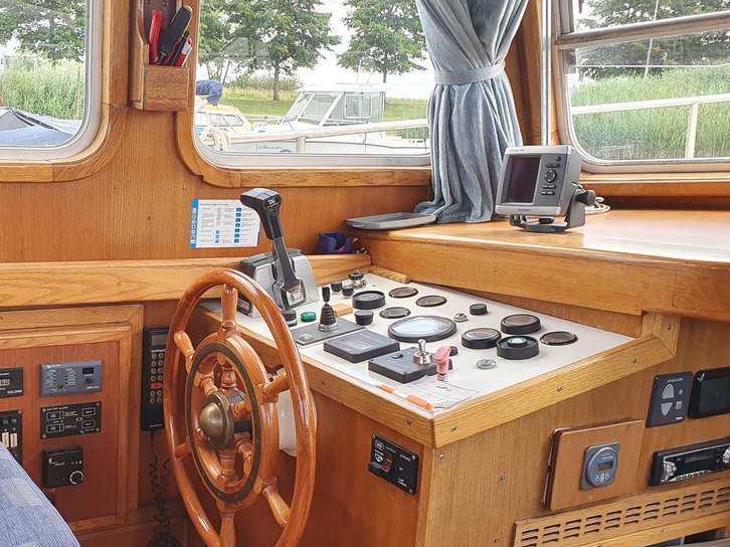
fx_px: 907
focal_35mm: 43
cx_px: 225
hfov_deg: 43.1
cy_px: 366
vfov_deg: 33.3
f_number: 2.4
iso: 80
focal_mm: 4.32
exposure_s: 1/100
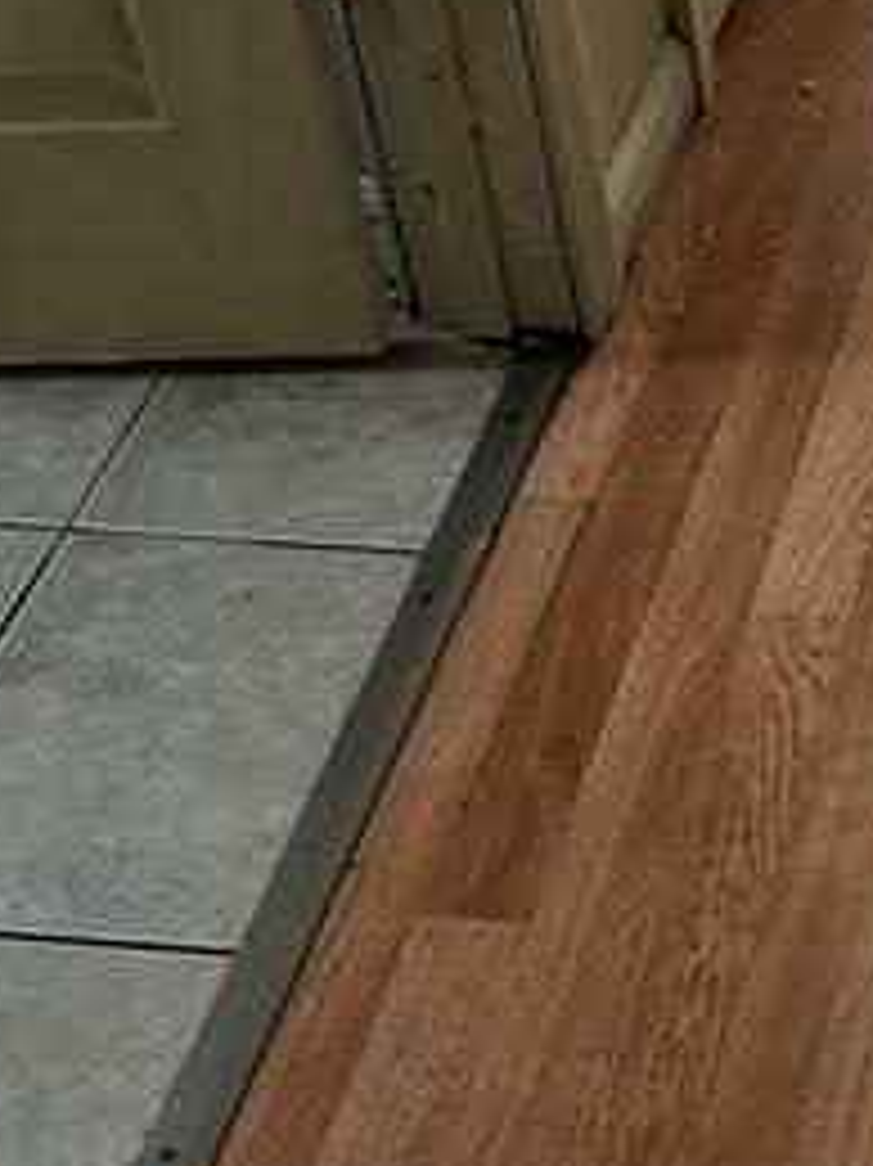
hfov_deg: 17.6
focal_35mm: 77
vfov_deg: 24.0
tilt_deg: -30.5
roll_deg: +2.8
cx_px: 1224
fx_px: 2591
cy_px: -63
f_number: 1.5
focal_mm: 5.7
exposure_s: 1/60
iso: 125
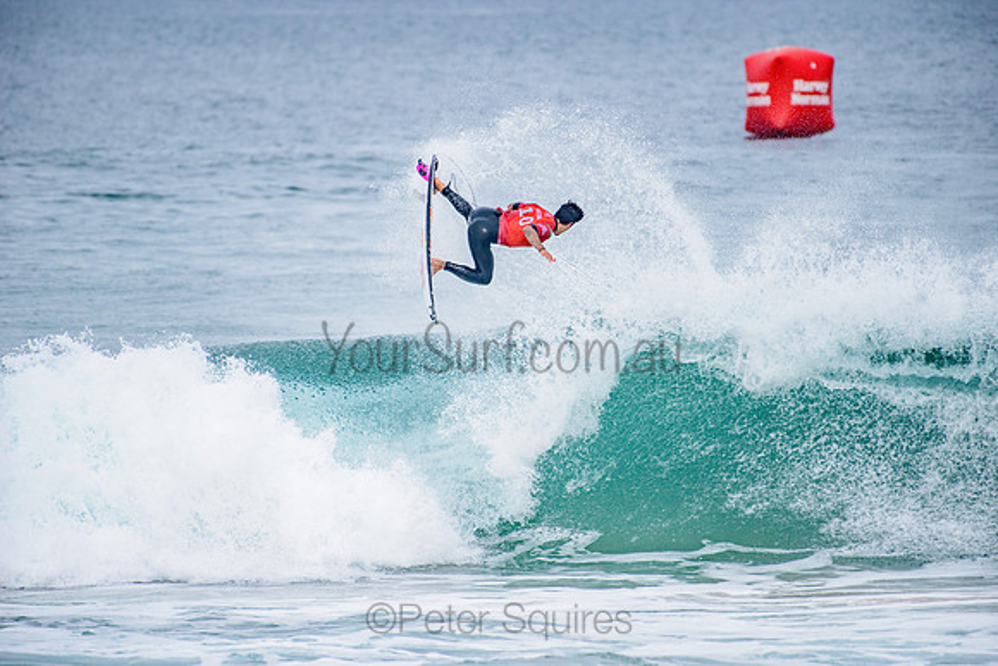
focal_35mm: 500
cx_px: 499
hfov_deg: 4.1
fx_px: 13864
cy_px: 333
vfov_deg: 2.8
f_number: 5.6
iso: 400
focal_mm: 500
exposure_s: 1/2000
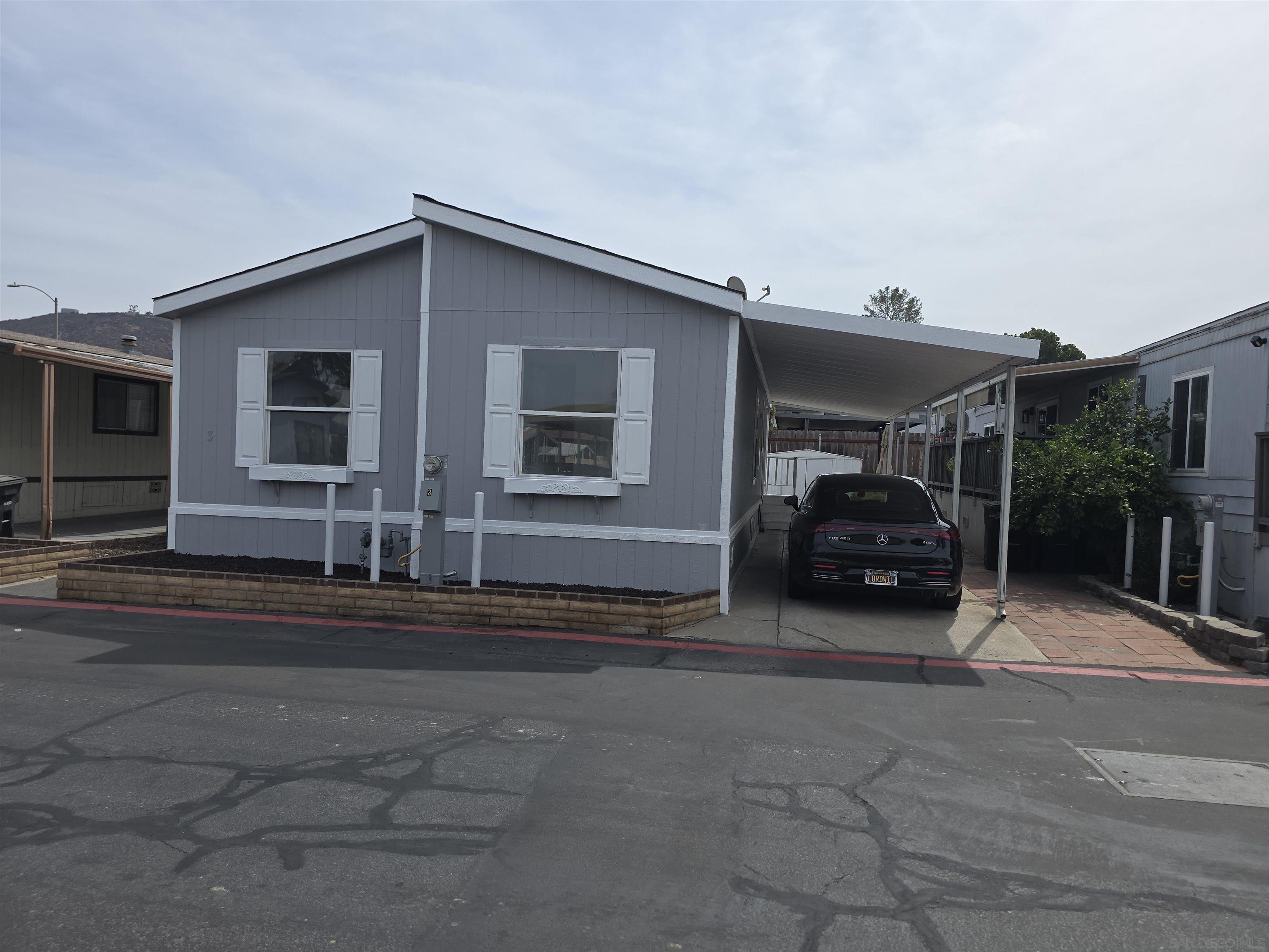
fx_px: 843
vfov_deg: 58.9
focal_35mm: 23
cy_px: 476
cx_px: 634
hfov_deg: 73.9
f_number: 1.7
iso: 12
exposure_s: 1/1441
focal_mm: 6.3
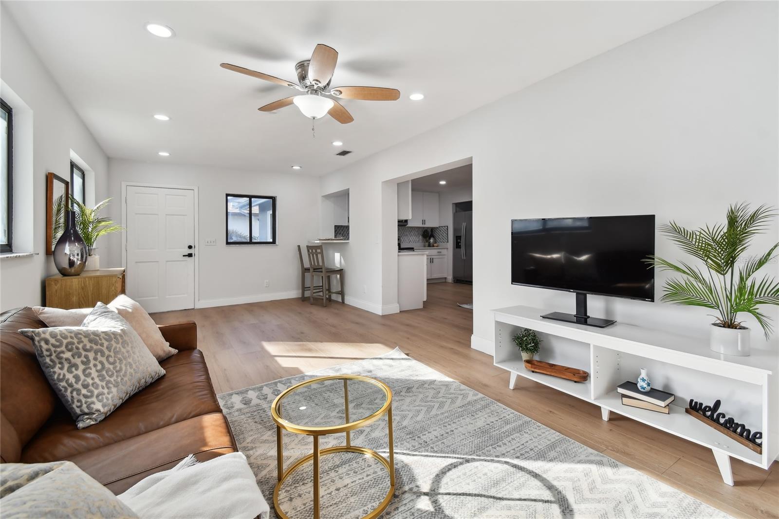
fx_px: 324
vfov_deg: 77.3
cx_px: 390
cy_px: 260
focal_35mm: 15
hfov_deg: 100.4
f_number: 7.1
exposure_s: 1/25
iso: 100
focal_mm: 10
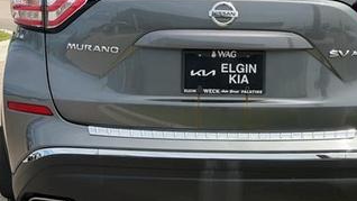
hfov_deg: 25.5
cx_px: 220
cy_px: 75
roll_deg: -0.1
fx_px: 786
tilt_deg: -9.4
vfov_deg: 14.6
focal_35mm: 83
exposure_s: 1/3378
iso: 80
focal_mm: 6.76
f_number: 1.78
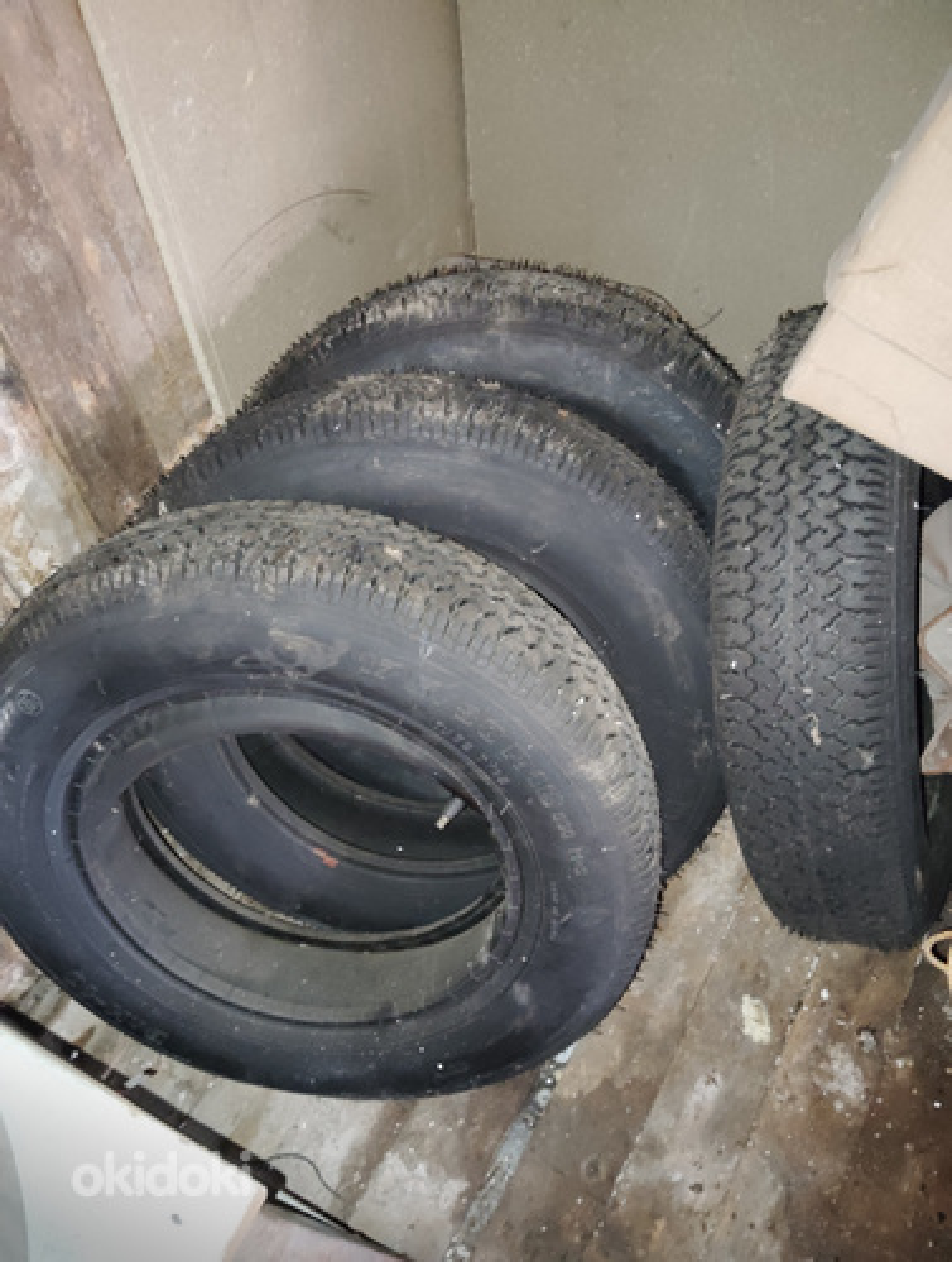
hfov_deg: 49.9
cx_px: 476
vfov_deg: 63.3
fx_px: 1023
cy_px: 631
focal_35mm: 28
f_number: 1.8
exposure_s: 1/15
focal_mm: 4.22
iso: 3584
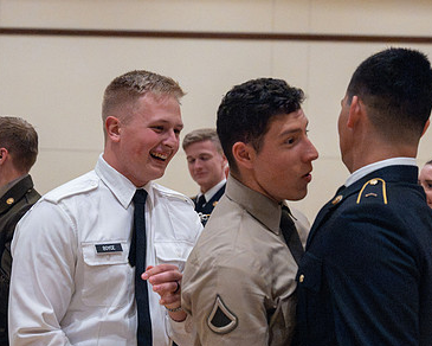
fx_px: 1010
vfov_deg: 19.4
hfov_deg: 24.1
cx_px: 224
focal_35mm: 79
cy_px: 220
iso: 20000
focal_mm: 53
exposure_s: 1/400
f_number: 3.5
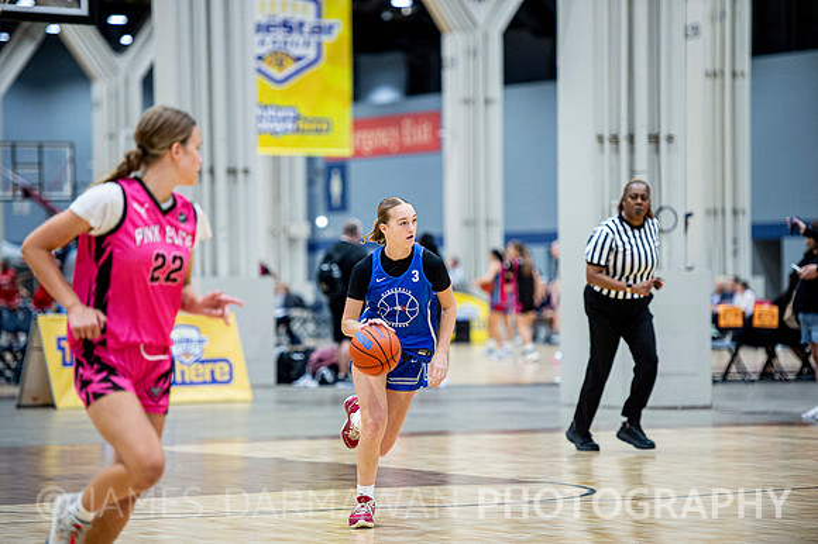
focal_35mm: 165
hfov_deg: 12.5
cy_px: 272
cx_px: 409
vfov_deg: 8.3
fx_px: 3747
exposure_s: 1/400
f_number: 2.8
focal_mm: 165
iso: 2000
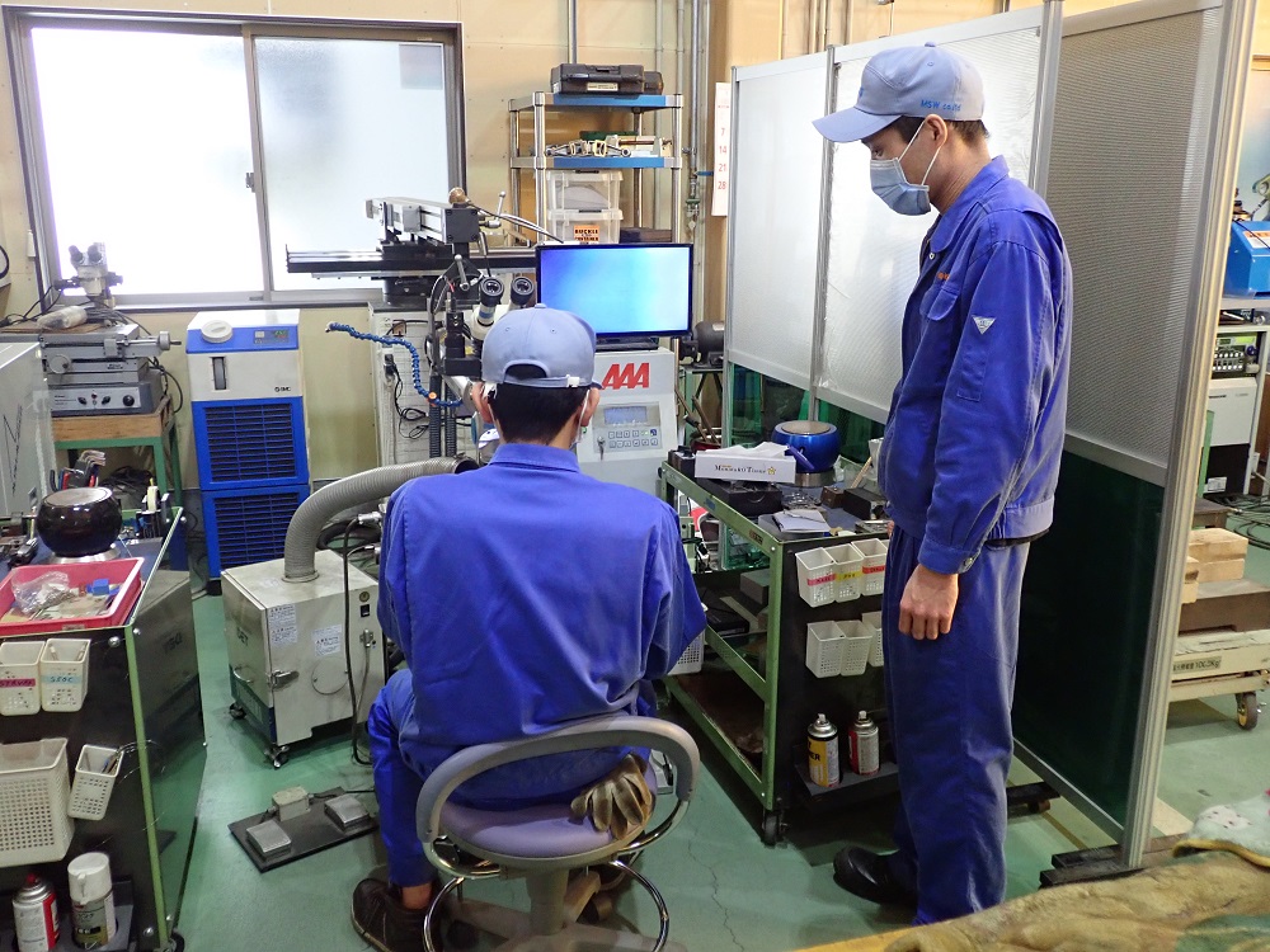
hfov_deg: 60.0
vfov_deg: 46.8
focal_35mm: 30
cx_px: 635
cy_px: 476
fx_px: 1101
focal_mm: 5.5
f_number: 2.3
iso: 640
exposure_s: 1/80
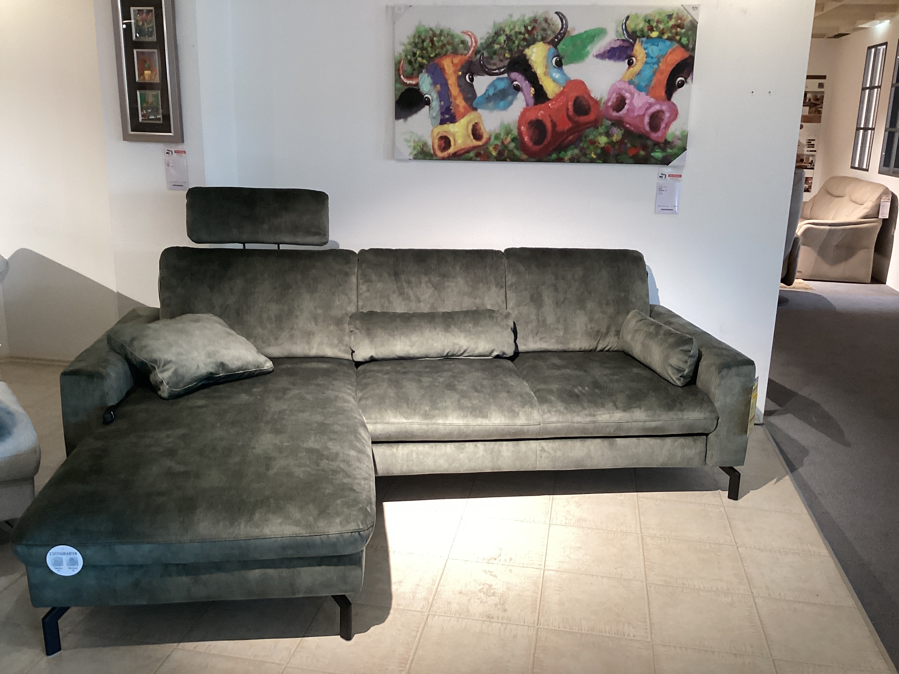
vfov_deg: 45.4
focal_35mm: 31
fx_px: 805
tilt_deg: -15.8
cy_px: 337
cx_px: 450
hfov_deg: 58.4
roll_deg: -0.8
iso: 200
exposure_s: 1/50
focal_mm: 3.3
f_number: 2.4
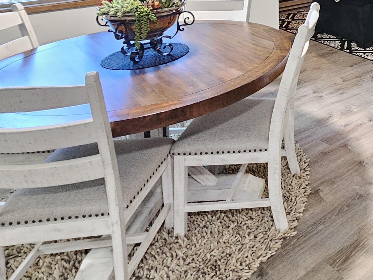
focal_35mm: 35
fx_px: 377
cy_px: -52
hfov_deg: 43.4
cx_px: 389
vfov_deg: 33.5
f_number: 2.2
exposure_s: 1/24
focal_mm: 2.2
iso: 800
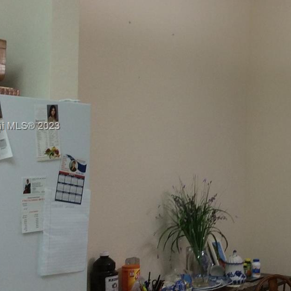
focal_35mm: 72
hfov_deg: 23.1
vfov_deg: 24.0
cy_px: 127
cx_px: 283
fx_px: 685
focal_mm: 3.3
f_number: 2.4
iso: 40
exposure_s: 1/24
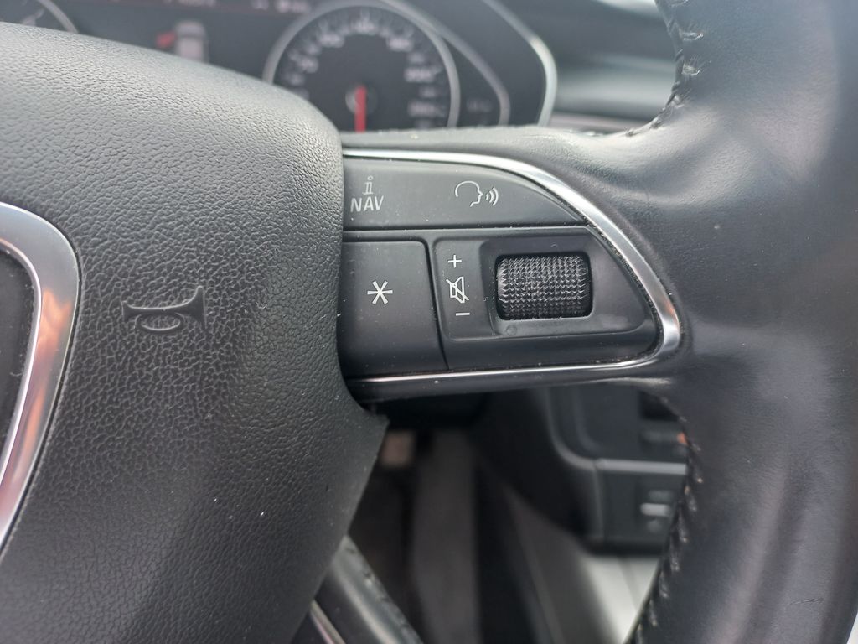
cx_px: 429
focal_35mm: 25
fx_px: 620
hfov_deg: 69.4
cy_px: 322
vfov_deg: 54.9
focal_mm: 4.6
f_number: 1.8
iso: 40
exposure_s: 1/50
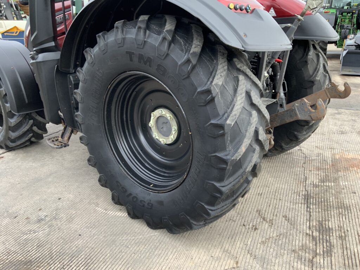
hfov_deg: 61.7
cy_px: 135
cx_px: 180
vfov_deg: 48.2
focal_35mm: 29
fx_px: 302
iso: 32
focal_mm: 3
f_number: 1.8
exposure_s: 1/122
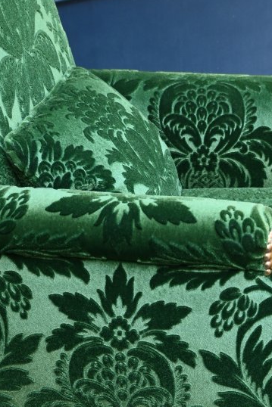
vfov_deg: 24.4
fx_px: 890
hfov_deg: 17.3
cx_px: 192
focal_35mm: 79
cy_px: 426
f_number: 4
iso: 360
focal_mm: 23.5
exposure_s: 1/250
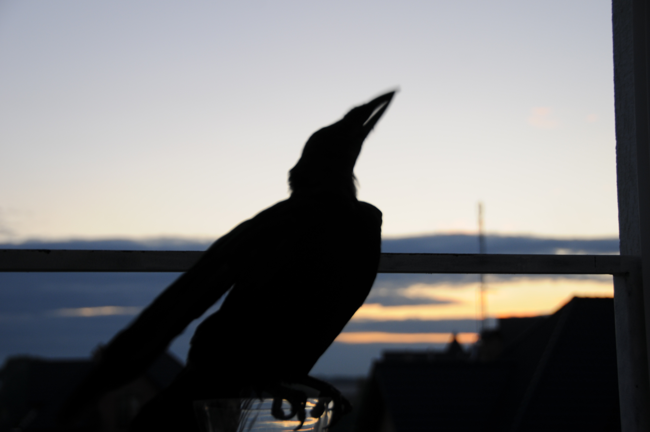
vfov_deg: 20.6
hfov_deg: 30.5
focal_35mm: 66
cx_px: 325
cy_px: 216
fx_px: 1190
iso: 200
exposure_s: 1/80
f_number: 4.5
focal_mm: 44
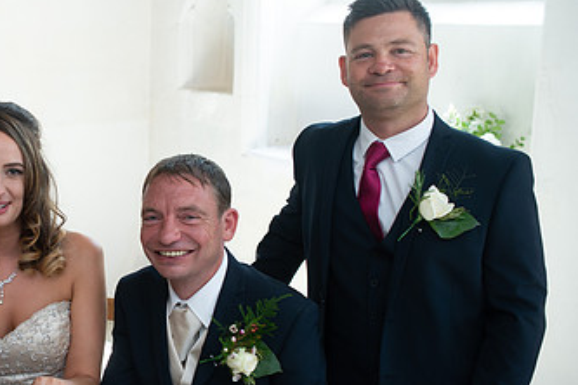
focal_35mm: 61
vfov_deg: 22.2
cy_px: 245
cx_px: 78
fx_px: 979
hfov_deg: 31.6
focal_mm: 35
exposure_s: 1/125
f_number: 3.5
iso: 400
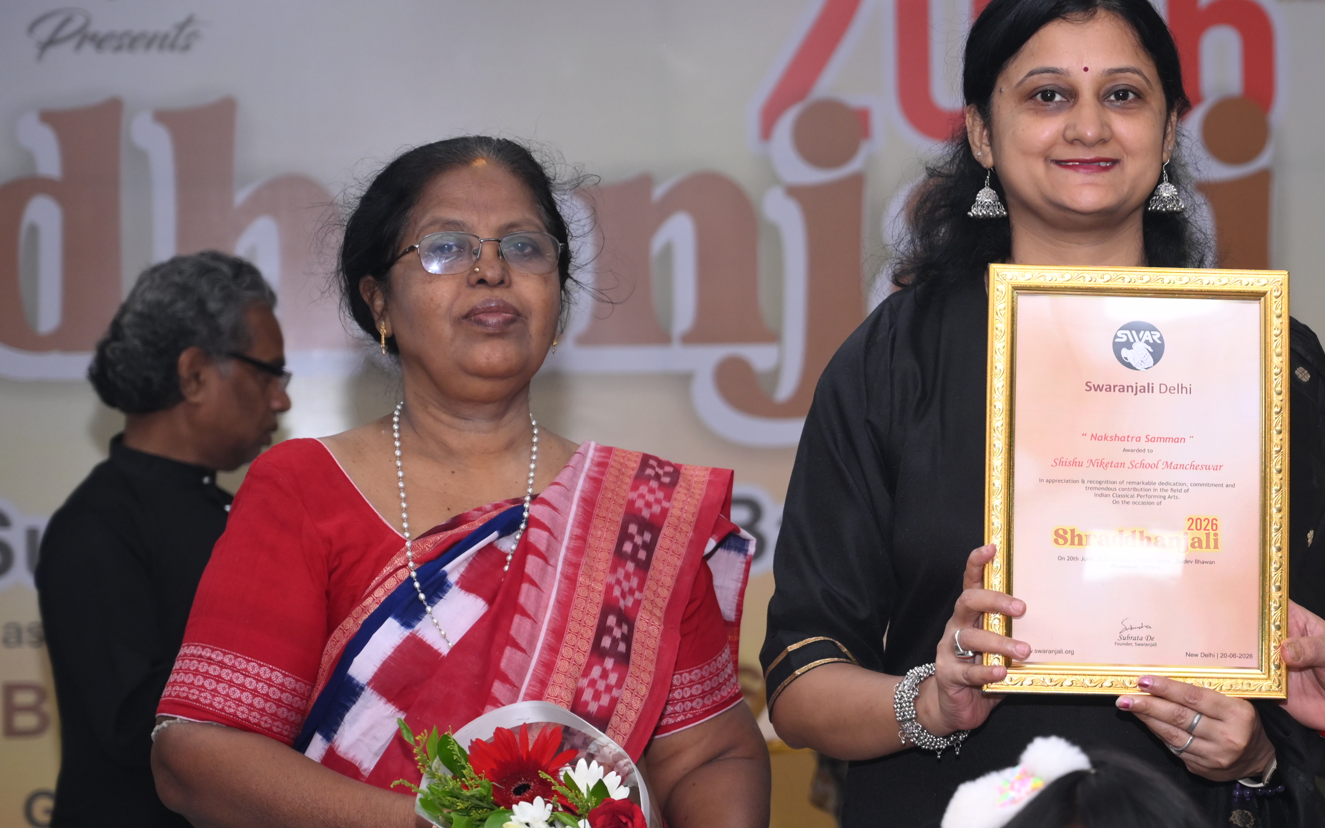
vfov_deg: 9.9
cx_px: 1100
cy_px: 463
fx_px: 4767
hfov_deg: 15.7
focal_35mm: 132
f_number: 4
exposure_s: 1/200
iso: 640
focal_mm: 70
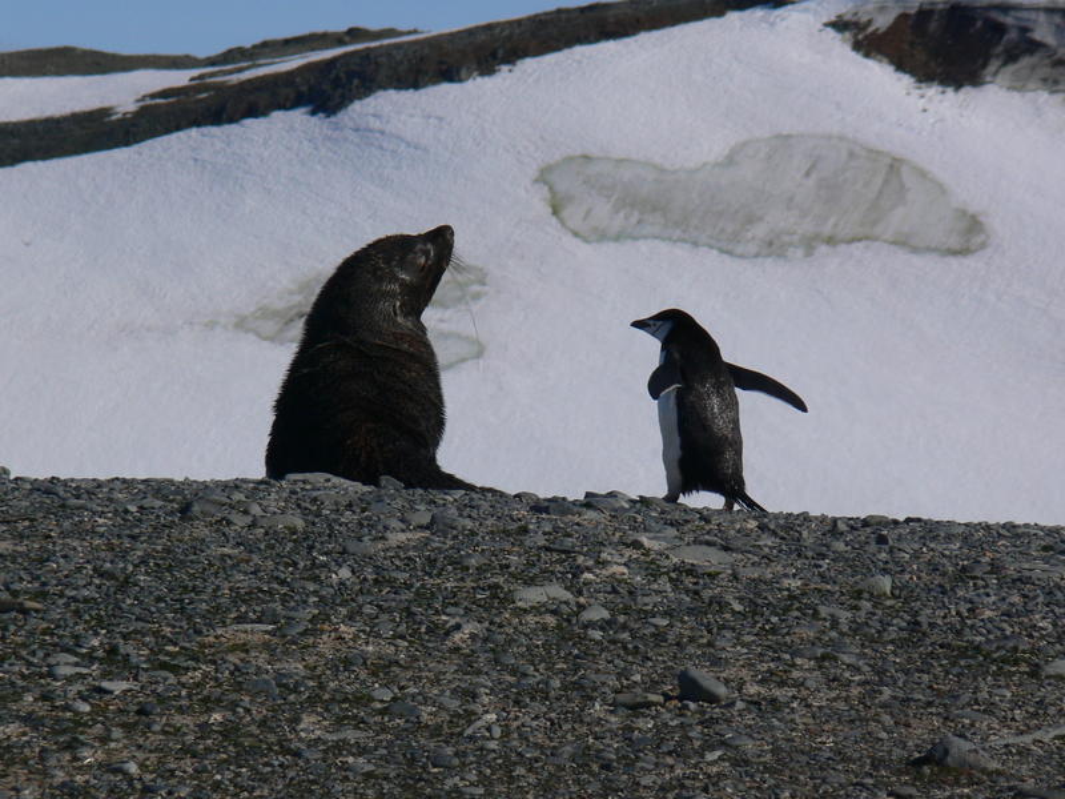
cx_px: 532
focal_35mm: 535
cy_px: 400
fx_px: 16460
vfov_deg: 2.8
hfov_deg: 3.7
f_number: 8
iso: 80
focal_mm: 88.8
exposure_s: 1/500
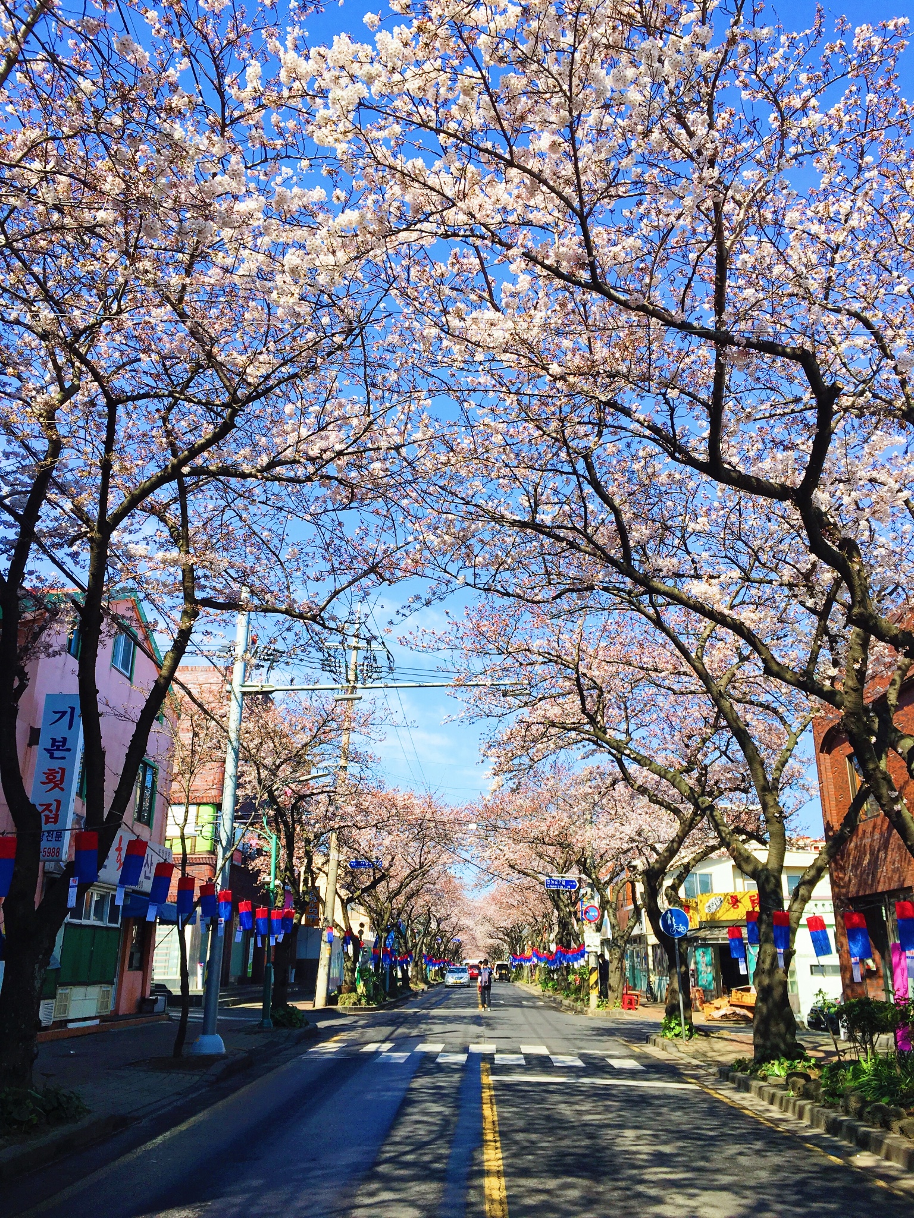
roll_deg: -0.6
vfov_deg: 61.7
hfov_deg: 48.2
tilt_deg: +20.0
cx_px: 457
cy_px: 609
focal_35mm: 29
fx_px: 1021
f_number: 2.2
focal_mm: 4.15
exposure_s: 1/1221
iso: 25
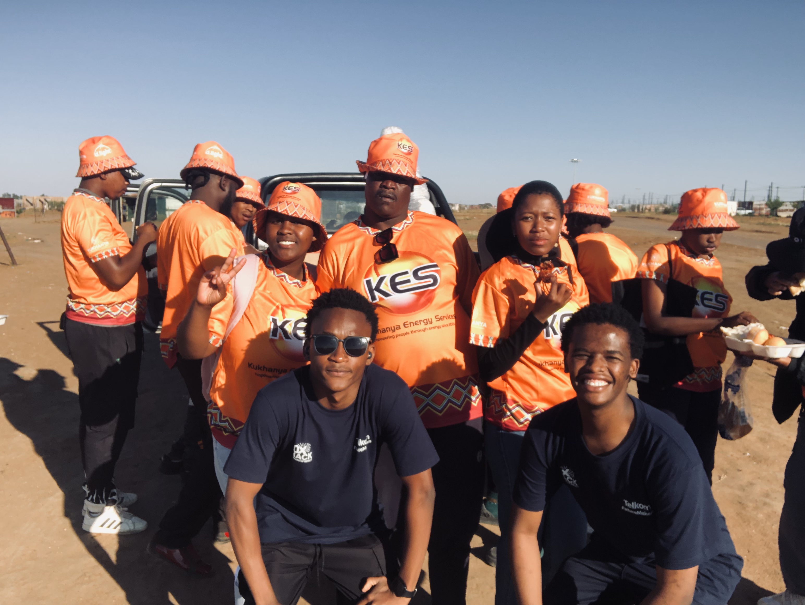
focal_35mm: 32
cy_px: 302
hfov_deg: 56.8
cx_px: 402
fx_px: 745
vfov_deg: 44.2
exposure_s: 1/637
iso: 20
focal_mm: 2.87
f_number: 2.2
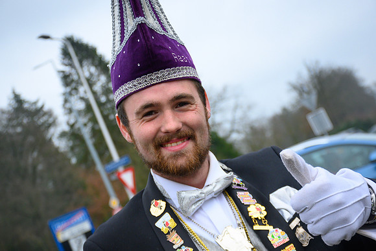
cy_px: 126
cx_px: 188
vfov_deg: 17.5
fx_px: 815
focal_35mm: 78
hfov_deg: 26.0
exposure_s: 1/1000
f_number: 6.3
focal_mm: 52
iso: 400
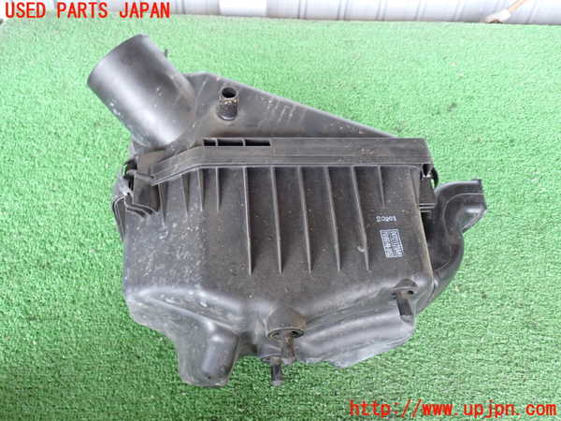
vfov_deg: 44.2
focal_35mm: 32
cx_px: 280
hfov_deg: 56.8
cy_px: 210
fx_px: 519
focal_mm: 5.79
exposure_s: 1/30
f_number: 2.4
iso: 320
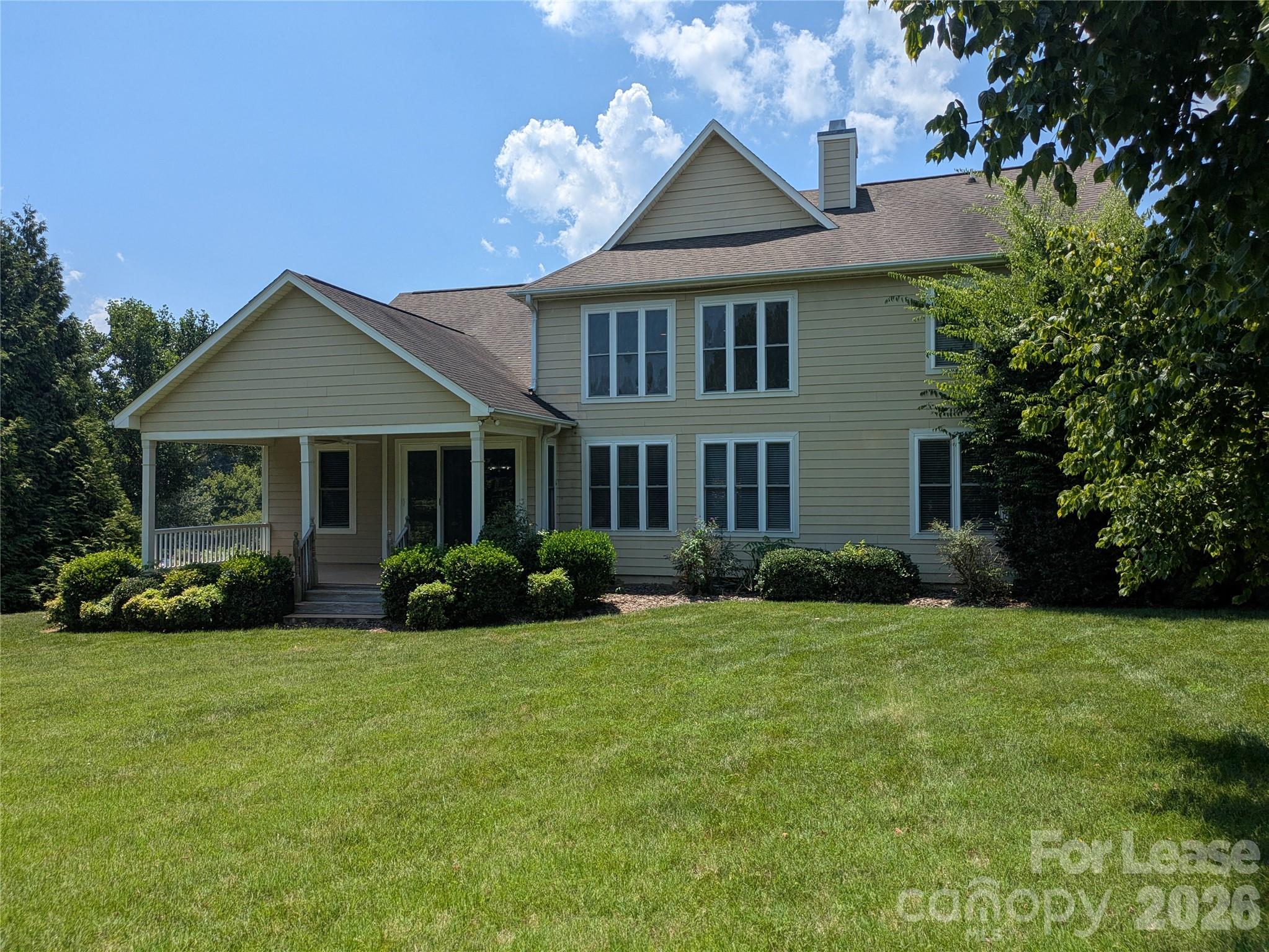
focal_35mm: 25
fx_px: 917
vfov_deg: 54.9
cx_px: 634
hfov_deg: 69.4
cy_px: 476
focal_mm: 5.43
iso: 47
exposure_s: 1/3226
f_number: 1.89
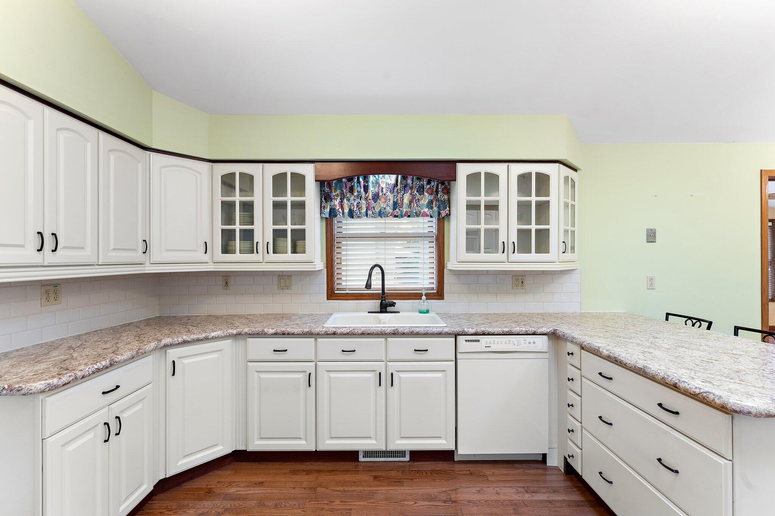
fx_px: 334
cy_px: 258
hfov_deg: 98.5
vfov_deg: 75.5
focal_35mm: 16
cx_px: 388
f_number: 9
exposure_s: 1
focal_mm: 15.5
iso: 400
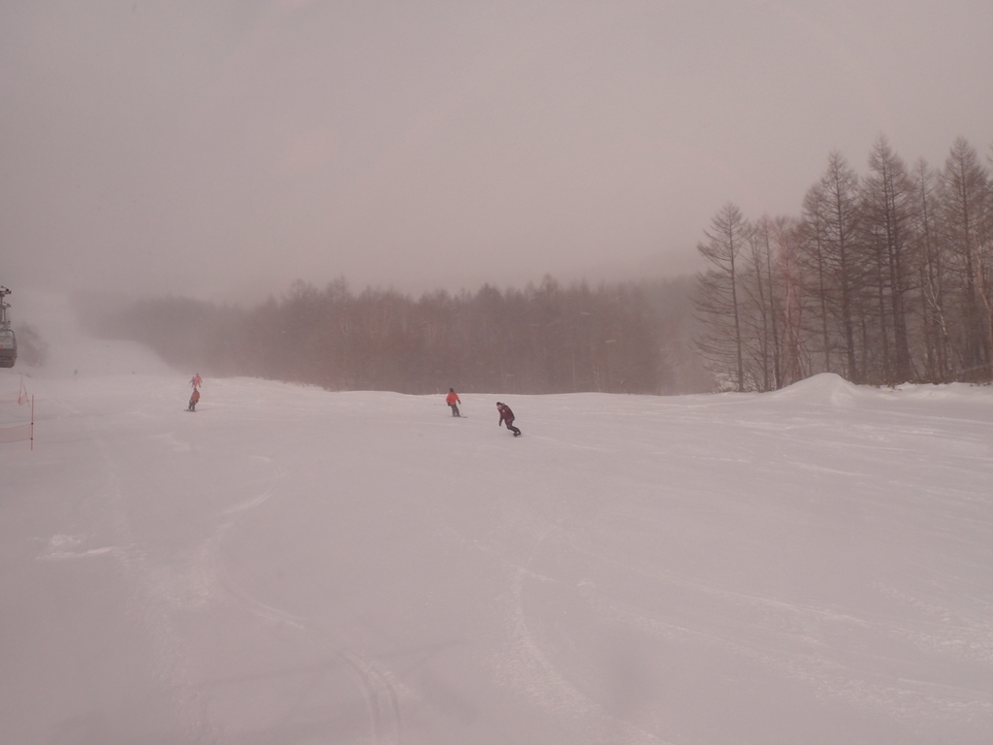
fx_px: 1147
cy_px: 372
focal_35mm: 40
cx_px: 496
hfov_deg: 46.8
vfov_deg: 36.0
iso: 100
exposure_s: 1/125
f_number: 11
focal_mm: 7.34
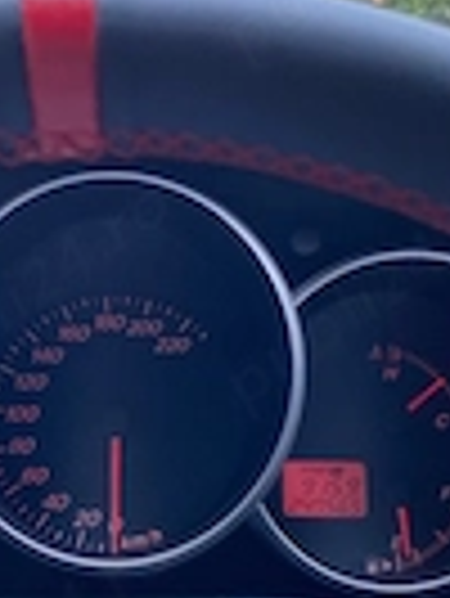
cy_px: 351
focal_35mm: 78
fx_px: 1350
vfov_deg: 25.0
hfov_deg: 18.8
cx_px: 112
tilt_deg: -13.7
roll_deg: -2.2
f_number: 1.8
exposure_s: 1/121
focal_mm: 4.25
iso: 100
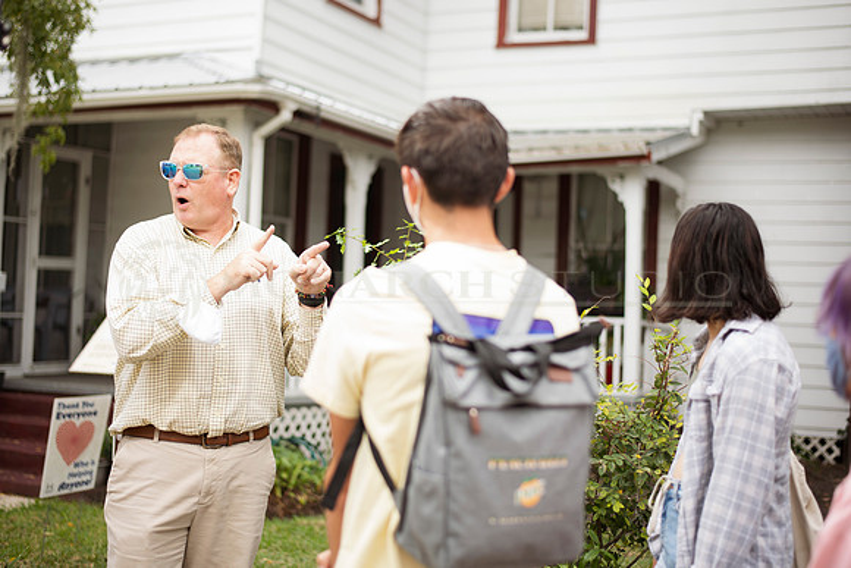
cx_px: 426
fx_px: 1242
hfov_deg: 37.8
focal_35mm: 53
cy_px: 284
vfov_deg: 25.8
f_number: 2
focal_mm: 50
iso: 31
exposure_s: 1/250
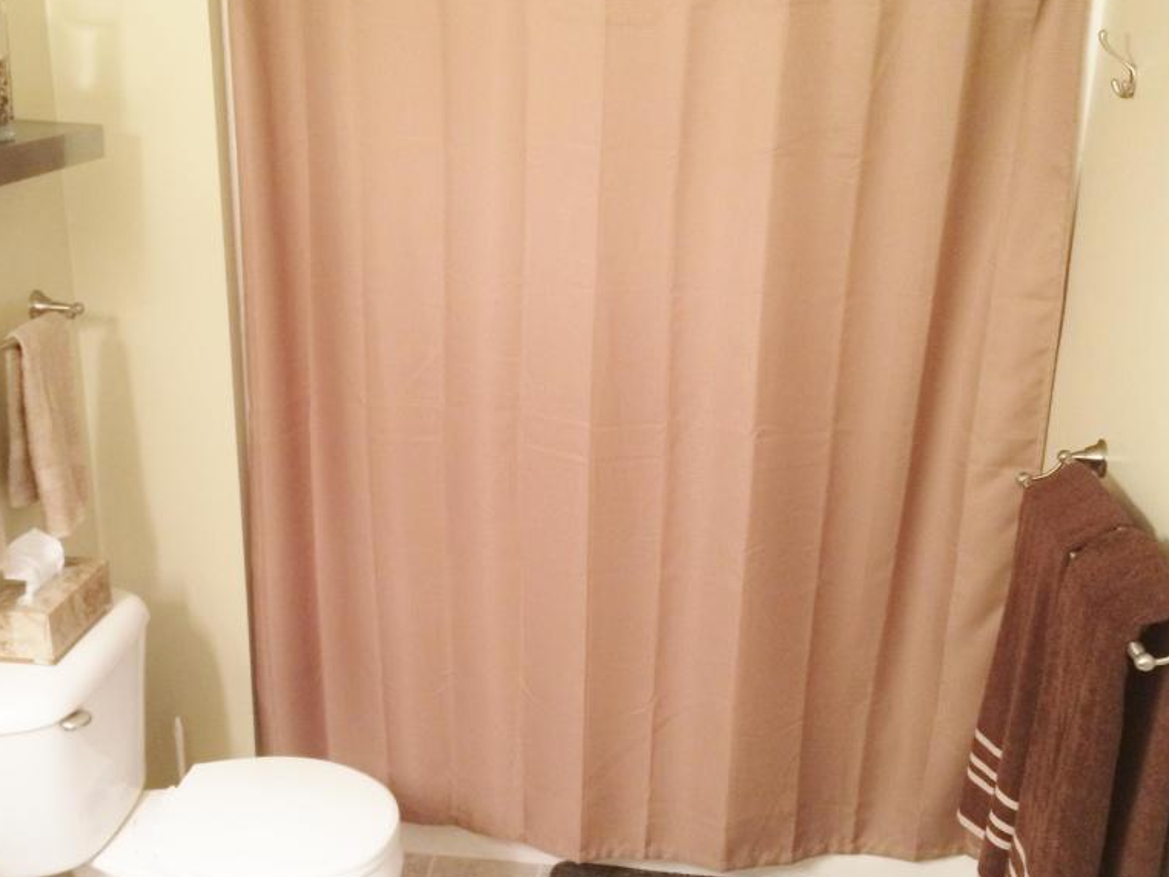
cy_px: 444
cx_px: 495
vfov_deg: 36.8
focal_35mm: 39
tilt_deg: -19.4
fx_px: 1317
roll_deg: +0.8
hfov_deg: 47.7
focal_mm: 4.15
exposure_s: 1/30
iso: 160
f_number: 2.2
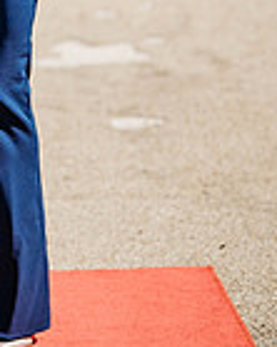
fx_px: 2647
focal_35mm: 258
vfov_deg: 7.4
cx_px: -86
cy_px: -107
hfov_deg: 5.9
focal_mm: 85
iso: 100
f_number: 2
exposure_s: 1/2500
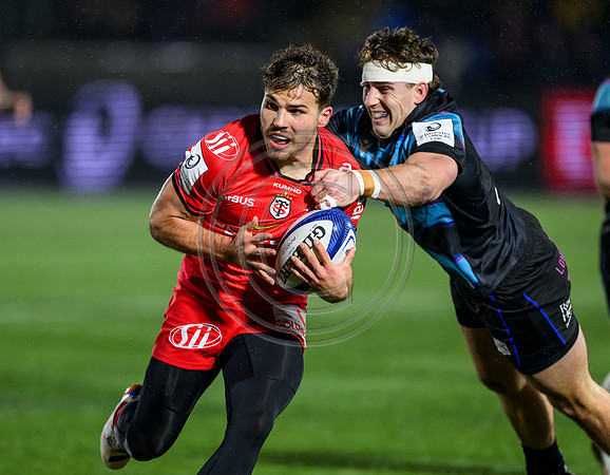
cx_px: 240
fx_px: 9196
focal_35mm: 515
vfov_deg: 3.0
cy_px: 245
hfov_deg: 3.8
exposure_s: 1/2500
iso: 5000
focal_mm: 400
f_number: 3.2
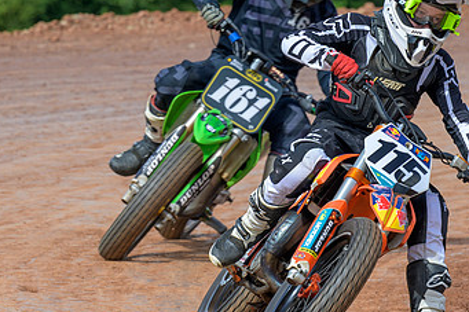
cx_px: 393
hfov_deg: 3.8
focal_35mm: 543
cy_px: 188
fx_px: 7070
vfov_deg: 2.5
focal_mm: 165
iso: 90
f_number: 5
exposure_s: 1/400
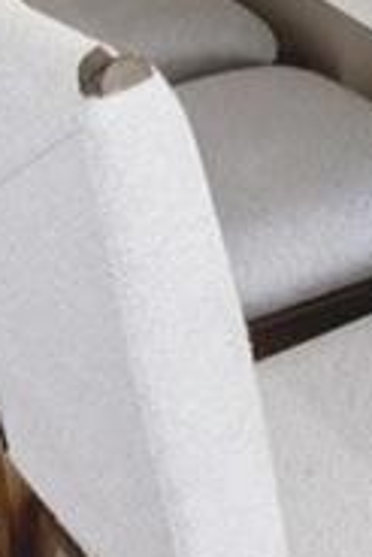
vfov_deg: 12.7
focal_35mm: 132
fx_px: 2042
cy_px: -696
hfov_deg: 9.1
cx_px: 980
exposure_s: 1/10
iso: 800
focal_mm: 10
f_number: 8
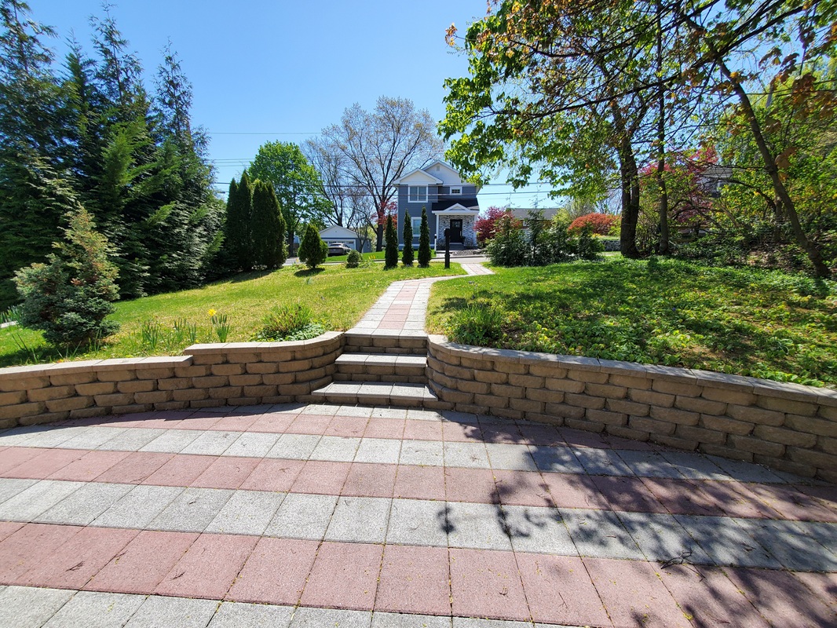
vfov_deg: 89.9
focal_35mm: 13
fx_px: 314
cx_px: 418
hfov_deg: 106.2
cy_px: 314
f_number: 2.2
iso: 50
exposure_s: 1/726
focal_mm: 1.8
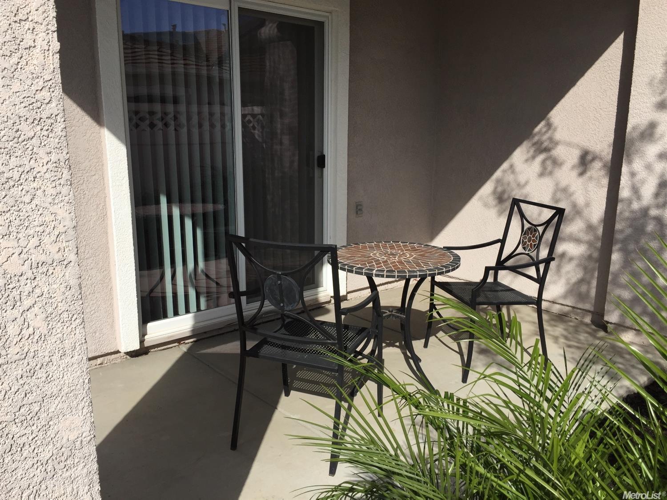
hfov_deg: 61.7
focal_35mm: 29
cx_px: 334
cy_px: 250
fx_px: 559
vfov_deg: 48.2
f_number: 2.2
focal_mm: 4.15
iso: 32
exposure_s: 1/2825
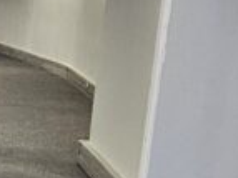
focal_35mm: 93
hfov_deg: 13.1
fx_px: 639
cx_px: -393
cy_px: 106
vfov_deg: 15.9
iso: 250
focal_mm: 2.2
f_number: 2.2
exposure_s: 1/50
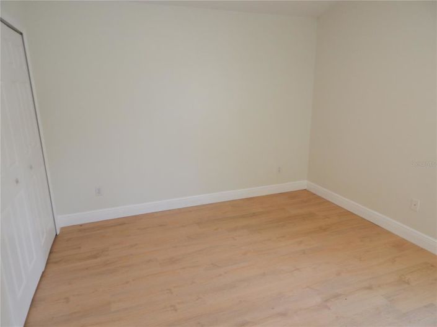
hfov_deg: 76.4
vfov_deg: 61.0
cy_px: 164
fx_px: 278
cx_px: 218
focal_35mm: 22
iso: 140
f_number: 3
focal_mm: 4
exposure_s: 1/30
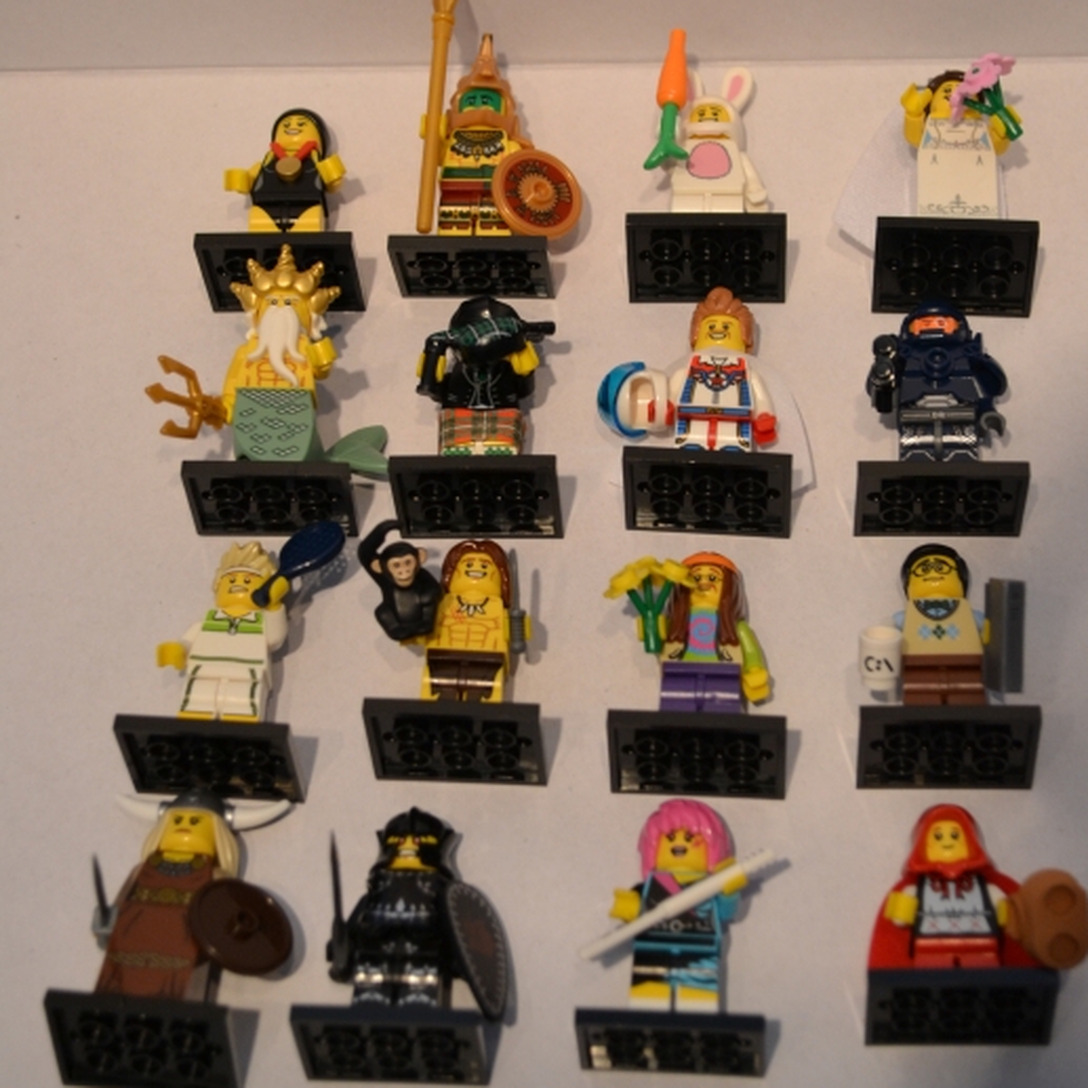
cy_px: 450
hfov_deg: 24.3
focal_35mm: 71
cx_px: 552
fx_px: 2525
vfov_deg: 24.3
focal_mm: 36
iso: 720
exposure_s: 1/60
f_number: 5
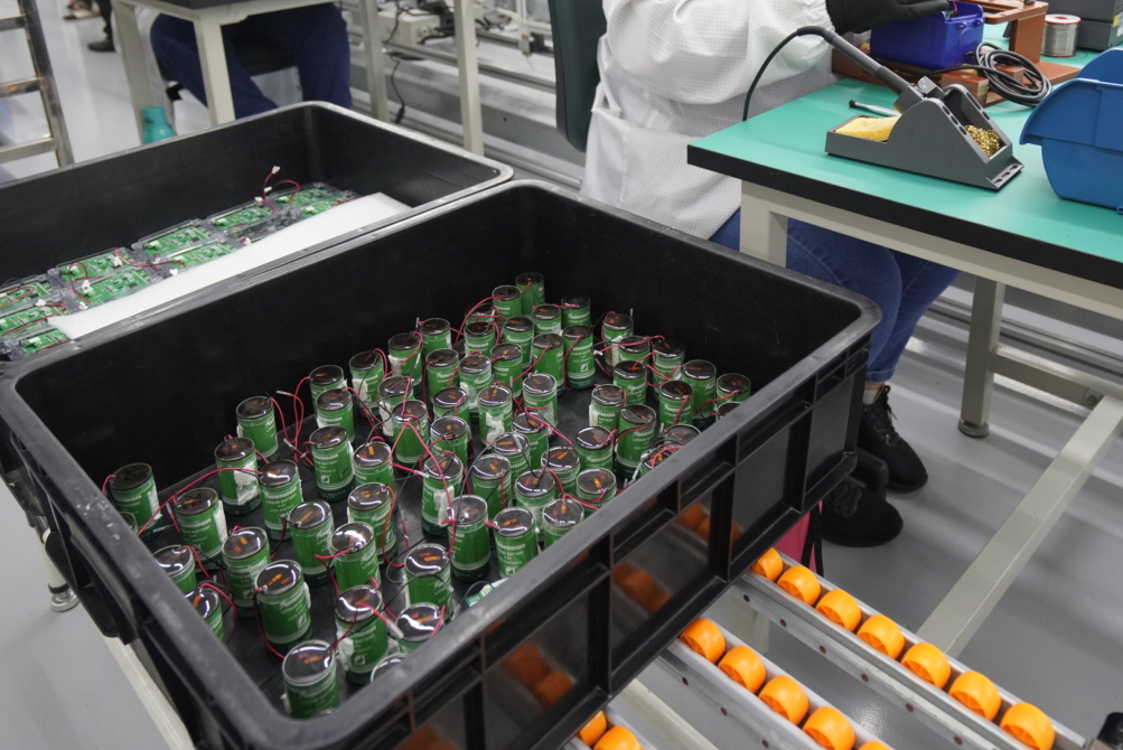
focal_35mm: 29
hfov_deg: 63.5
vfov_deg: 43.0
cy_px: 151
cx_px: 607
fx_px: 905
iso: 2000
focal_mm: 18
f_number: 4
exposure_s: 1/200
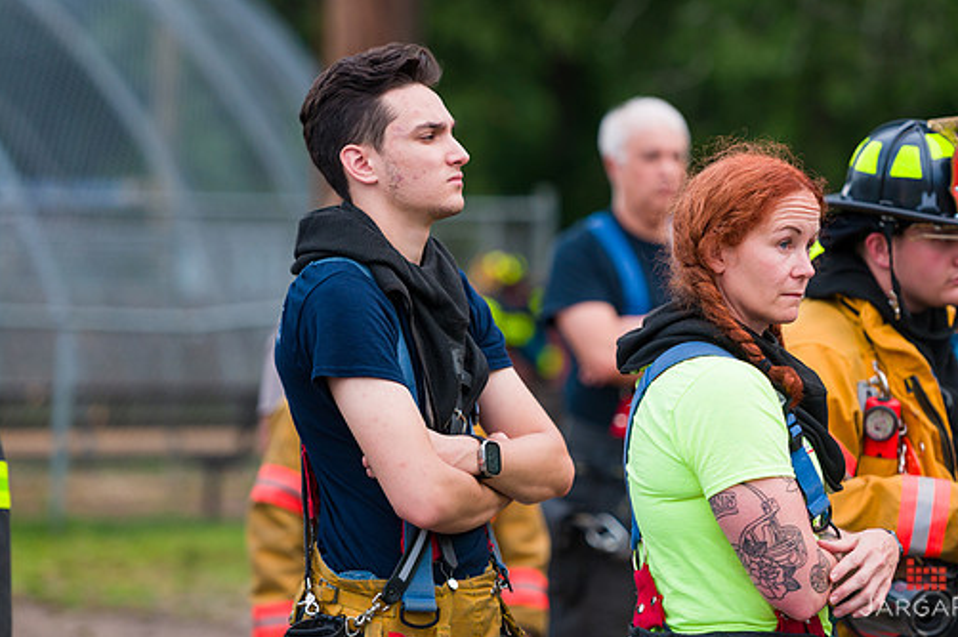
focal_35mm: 185
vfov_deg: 7.4
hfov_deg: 11.1
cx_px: 489
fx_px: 4920
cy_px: 290
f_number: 3.2
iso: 500
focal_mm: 160
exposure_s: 1/250
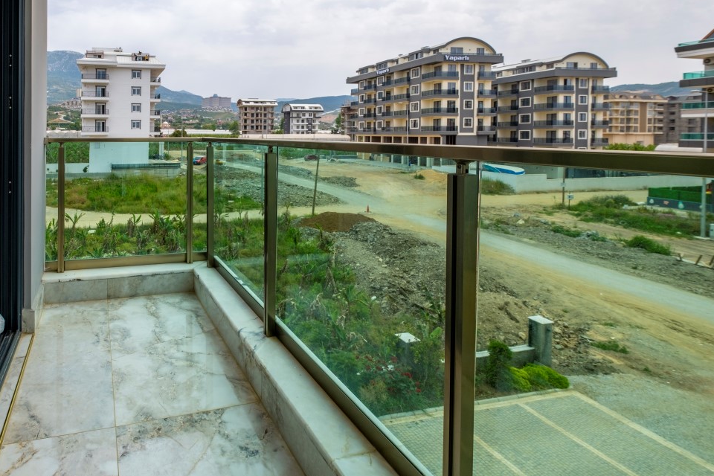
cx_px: 314
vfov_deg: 67.4
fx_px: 357
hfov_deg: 89.6
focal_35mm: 18
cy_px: 237
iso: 160
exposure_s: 1/420
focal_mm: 10
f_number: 7.1
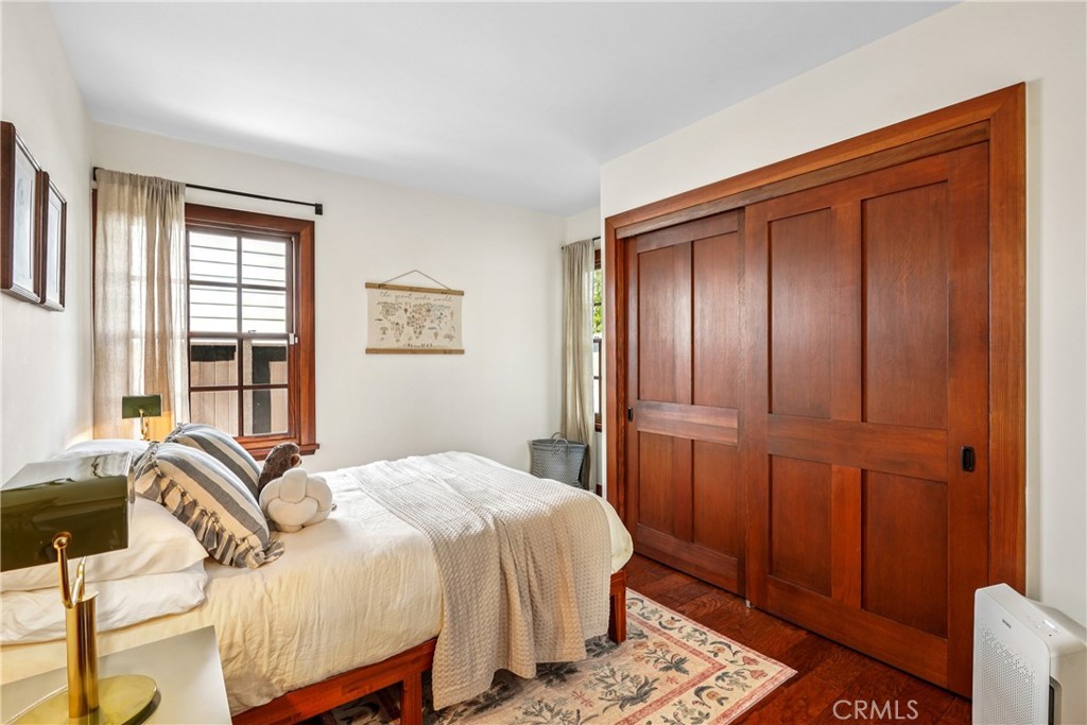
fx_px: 483
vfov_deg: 73.8
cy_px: 362
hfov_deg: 96.7
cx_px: 544
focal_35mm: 16
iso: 400
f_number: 8
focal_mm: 16
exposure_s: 1/4
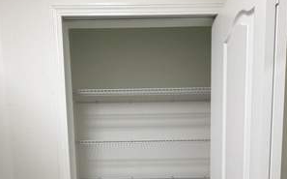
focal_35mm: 24
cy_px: 161
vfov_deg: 46.1
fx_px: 188
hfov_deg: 74.8
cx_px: 150
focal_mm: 2.22
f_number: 2.2
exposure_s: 1/60
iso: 200
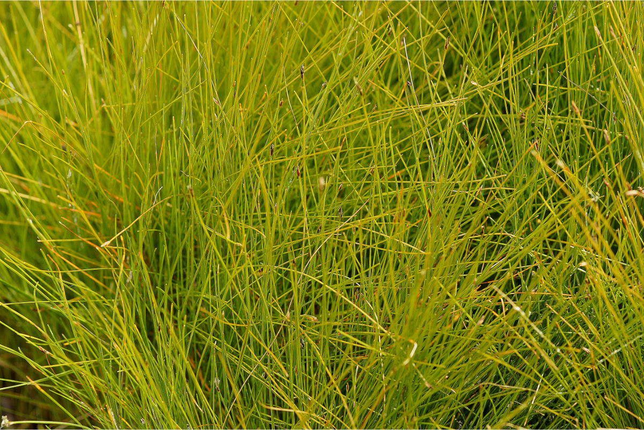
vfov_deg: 9.1
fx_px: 2683
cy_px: 215
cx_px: 322
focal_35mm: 150
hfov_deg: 13.7
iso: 160
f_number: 6.3
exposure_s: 1/160
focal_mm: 100
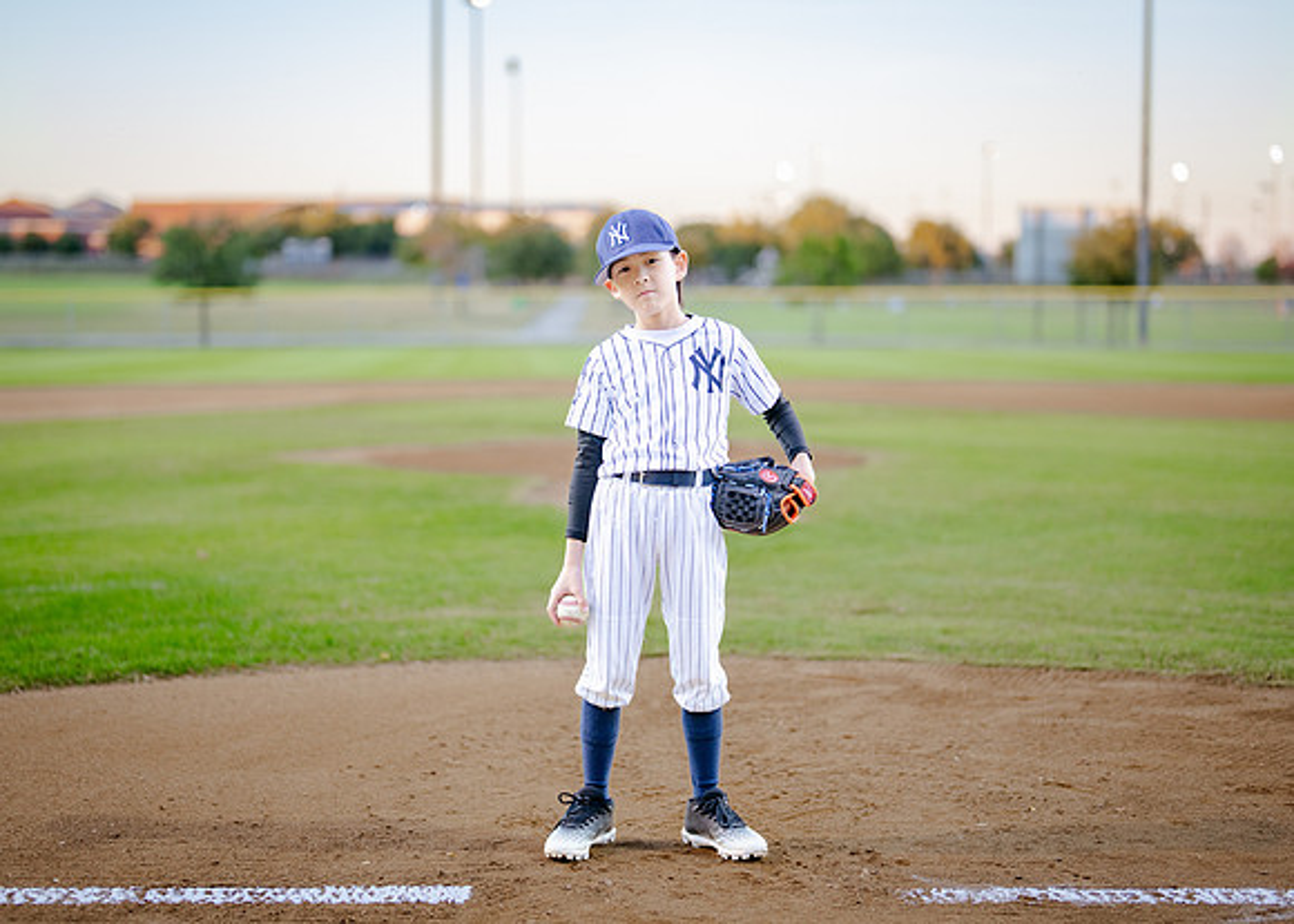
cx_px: 612
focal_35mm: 60
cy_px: 456
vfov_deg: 23.7
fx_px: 2205
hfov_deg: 32.7
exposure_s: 1/800
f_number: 1.2
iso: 250
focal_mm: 50
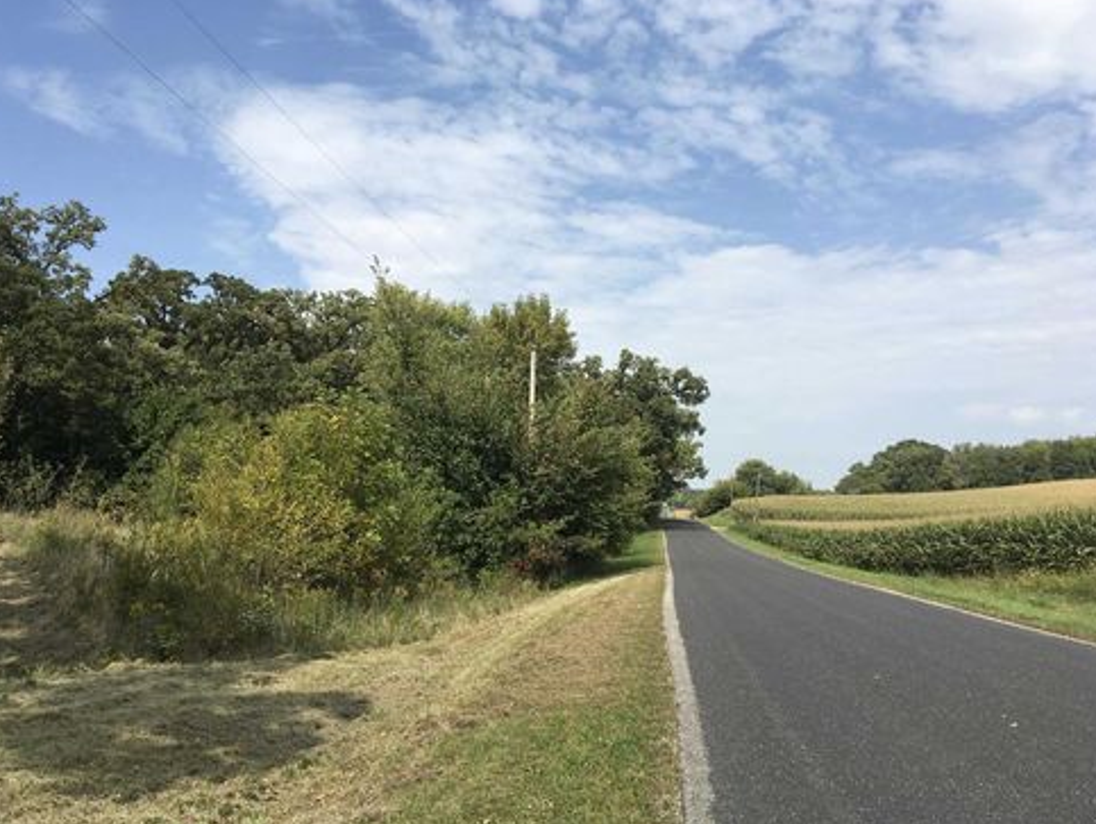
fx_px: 951
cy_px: 405
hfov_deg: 59.9
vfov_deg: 46.8
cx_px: 551
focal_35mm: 30
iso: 25
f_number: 2.2
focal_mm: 4.15
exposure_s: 1/1748
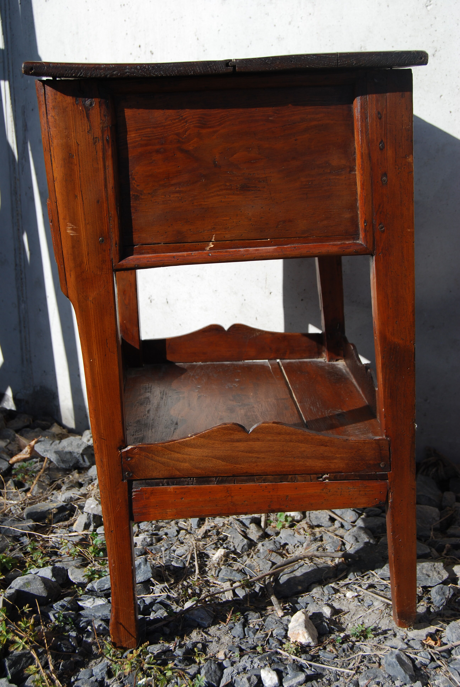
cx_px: 230
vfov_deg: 43.6
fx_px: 860
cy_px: 344
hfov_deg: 29.9
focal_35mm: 45
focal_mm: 30
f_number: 8
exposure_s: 1/250
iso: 100
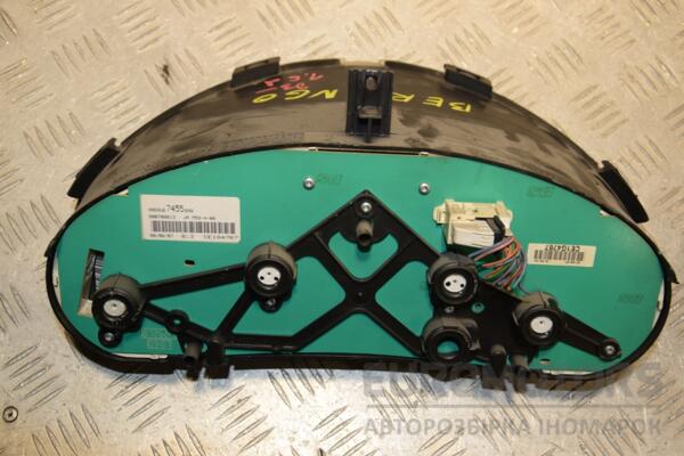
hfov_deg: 43.6
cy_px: 228
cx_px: 342
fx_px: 855
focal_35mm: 45
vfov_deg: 29.9
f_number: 6.3
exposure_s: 1/200
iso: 800
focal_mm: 30
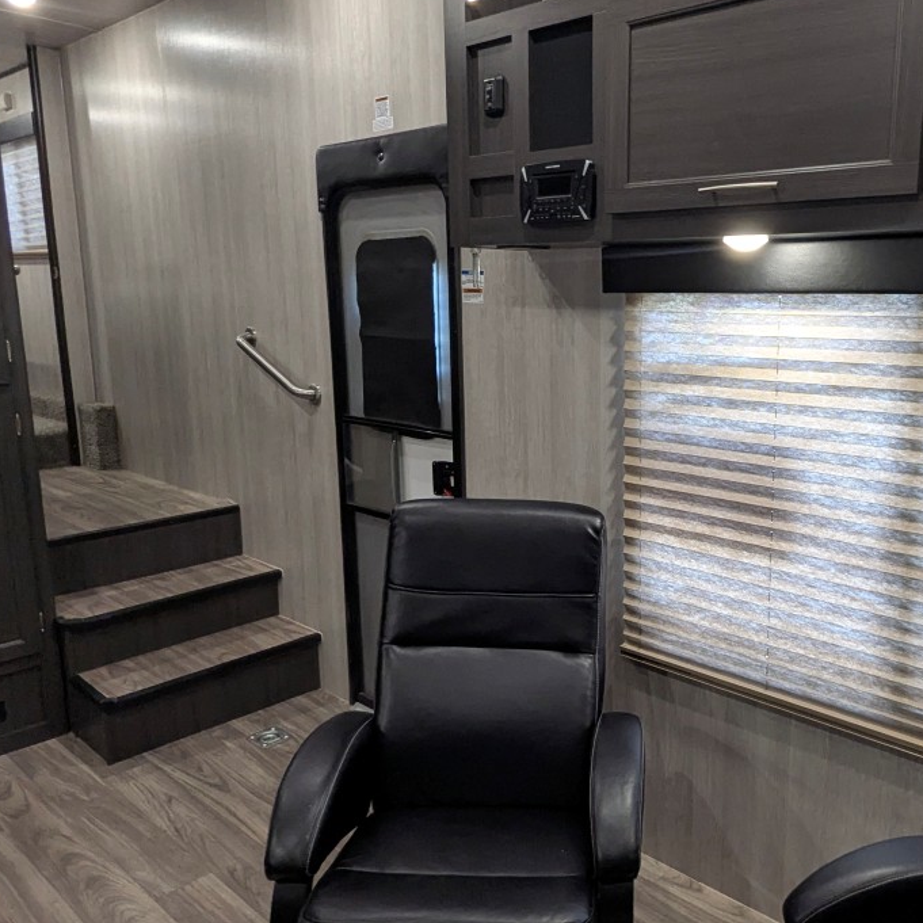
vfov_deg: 55.6
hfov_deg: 54.3
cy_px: 466
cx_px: 627
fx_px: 875
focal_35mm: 29
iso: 248
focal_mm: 2.35
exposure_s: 1/45.3
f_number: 2.2
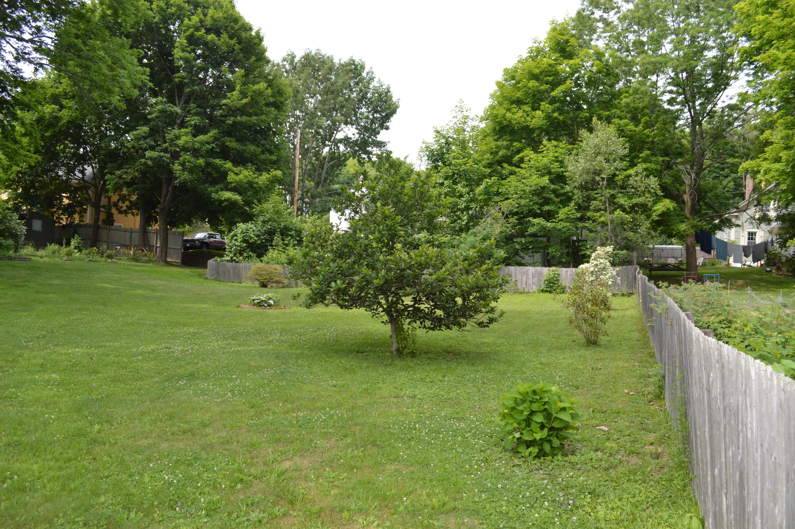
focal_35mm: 27
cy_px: 264
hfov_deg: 67.4
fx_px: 596
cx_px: 398
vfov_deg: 47.8
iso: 100
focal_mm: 18
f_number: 5
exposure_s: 1/200
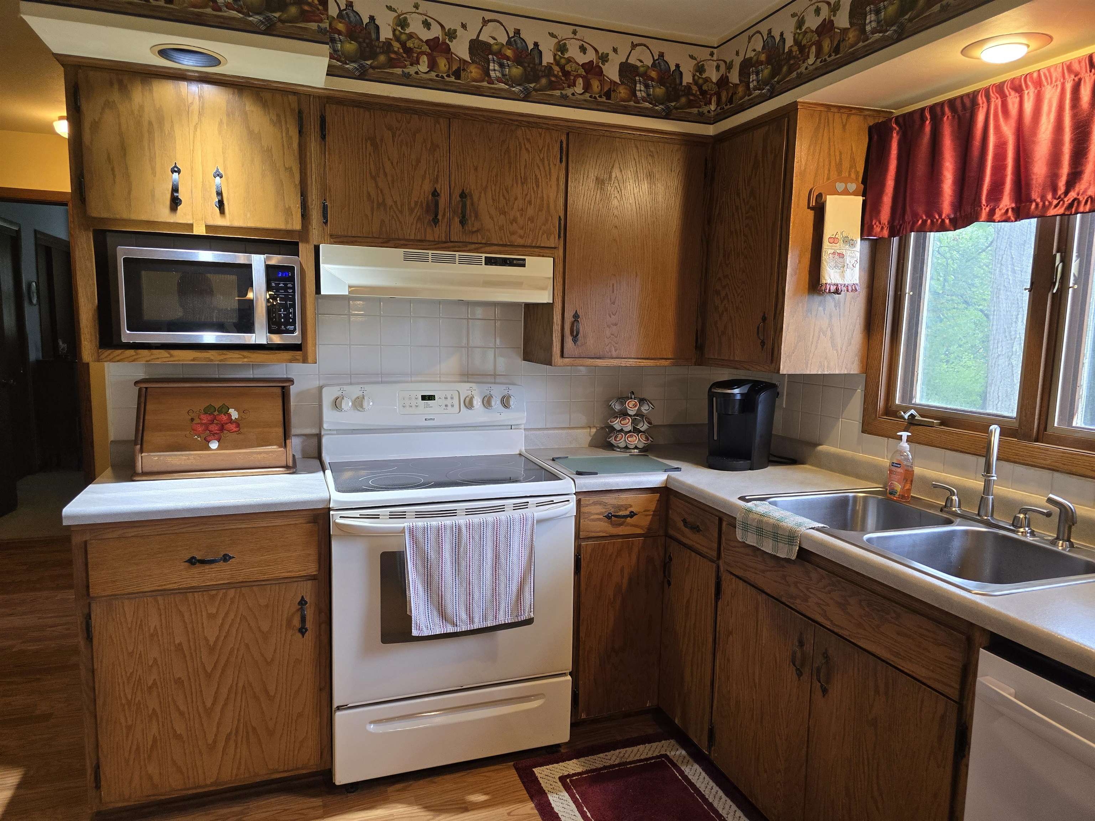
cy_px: 410
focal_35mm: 23
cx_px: 548
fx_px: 728
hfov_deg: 73.9
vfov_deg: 58.9
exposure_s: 1/120
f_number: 1.7
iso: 250
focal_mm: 6.3
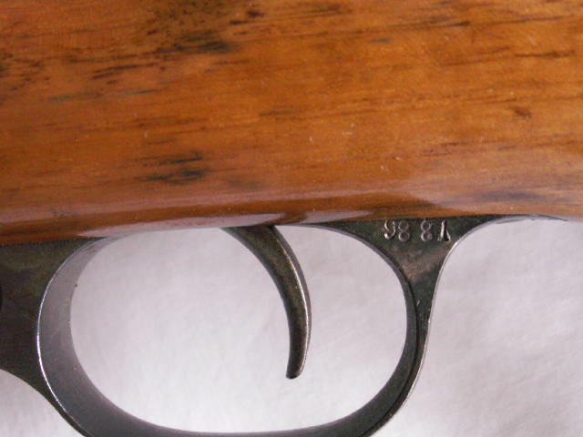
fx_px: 1044
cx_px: 292
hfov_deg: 31.2
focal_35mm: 62
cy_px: 218
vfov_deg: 23.7
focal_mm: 10.28
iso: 160
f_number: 3.2
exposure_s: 1/10
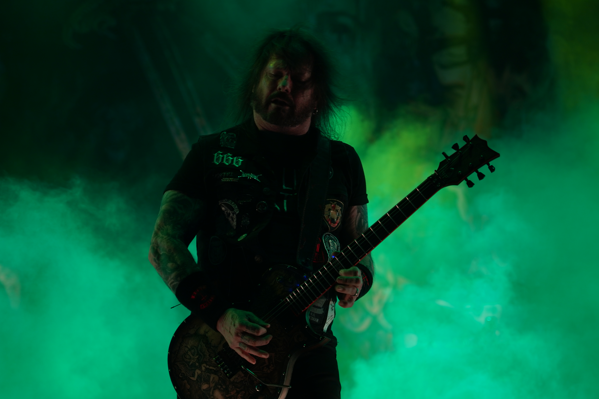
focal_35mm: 116
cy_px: 199
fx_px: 1930
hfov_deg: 17.6
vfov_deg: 11.8
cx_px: 299
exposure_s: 1/125
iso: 320
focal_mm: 105
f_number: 4
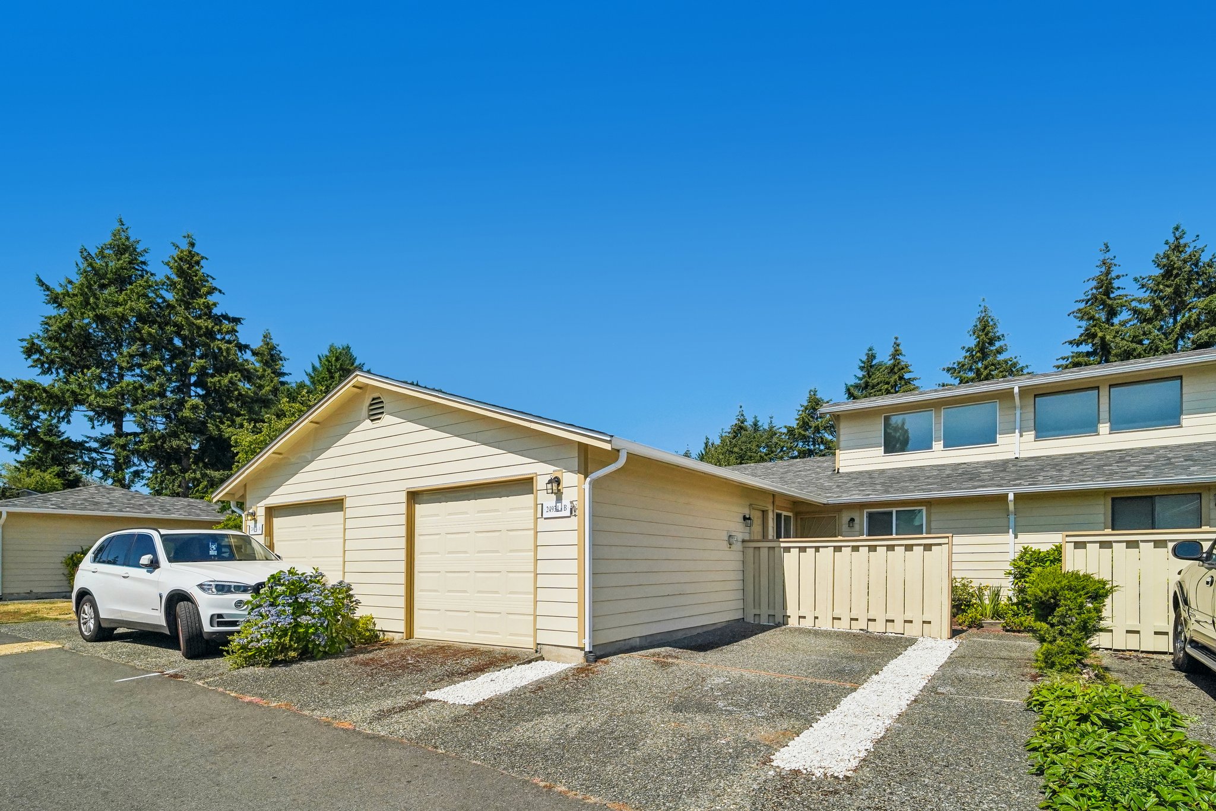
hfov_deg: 96.7
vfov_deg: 73.7
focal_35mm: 16
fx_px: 540
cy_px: 406
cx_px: 608
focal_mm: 16
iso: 1600
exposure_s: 1/4000
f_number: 8
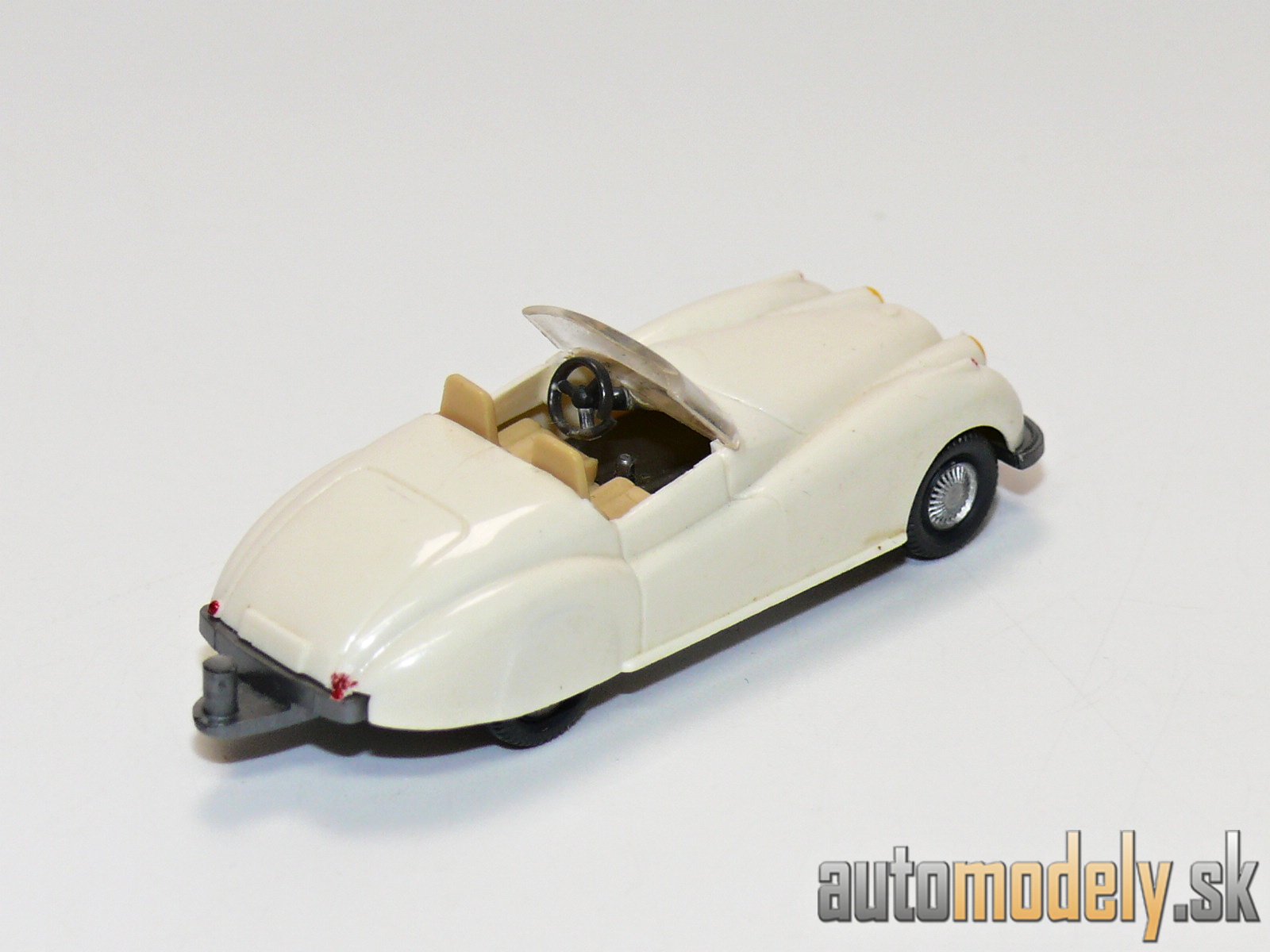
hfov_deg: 13.8
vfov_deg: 10.4
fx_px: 5246
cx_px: 635
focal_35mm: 143
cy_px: 476
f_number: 4
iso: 100
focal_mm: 16.8
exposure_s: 1/30
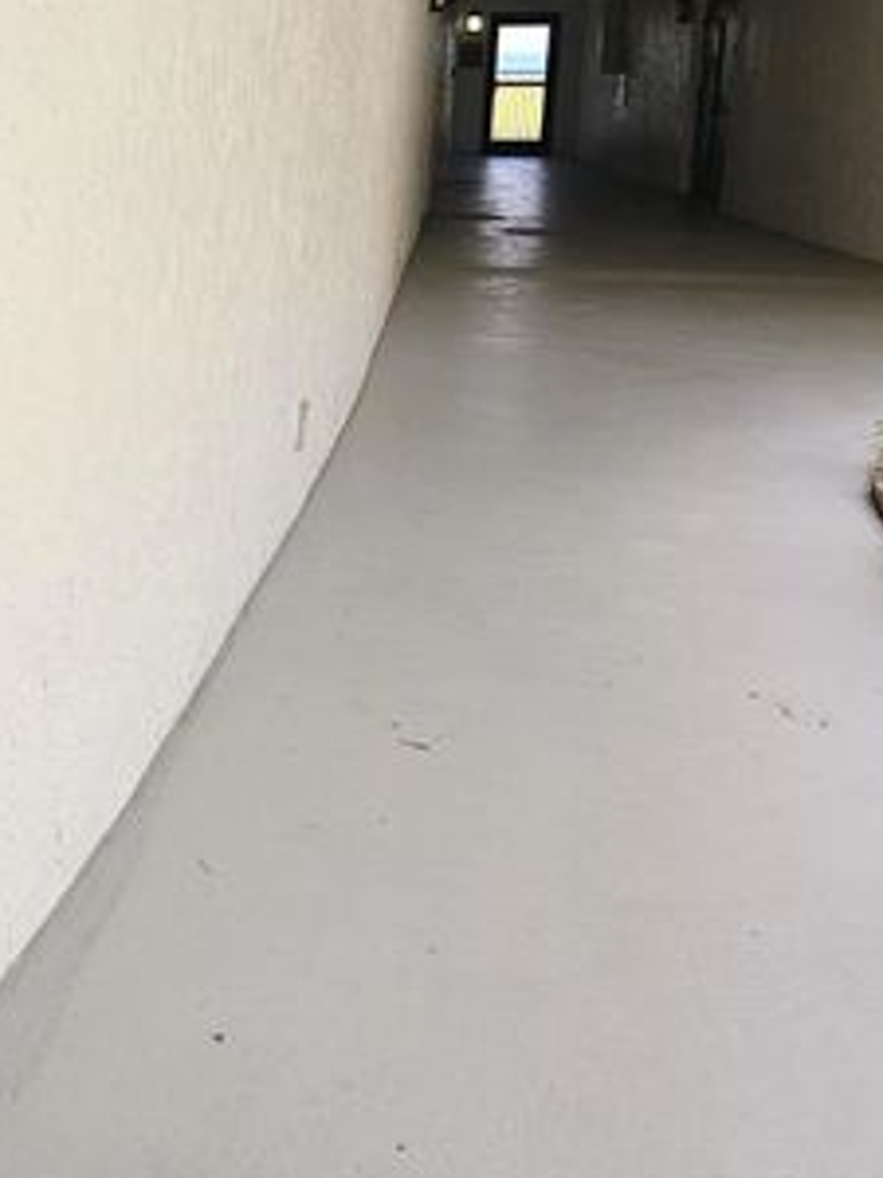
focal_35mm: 49
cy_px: 357
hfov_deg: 26.7
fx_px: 1667
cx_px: -141
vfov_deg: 38.3
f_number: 1.8
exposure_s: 1/221
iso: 40
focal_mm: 5.4
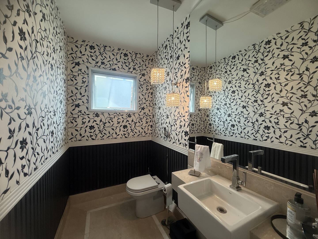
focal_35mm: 14
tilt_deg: -0.1
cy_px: 120
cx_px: 159
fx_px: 129
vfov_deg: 85.7
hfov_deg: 102.1
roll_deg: +0.1
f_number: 2.2
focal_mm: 2.22
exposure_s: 1/120
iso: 100
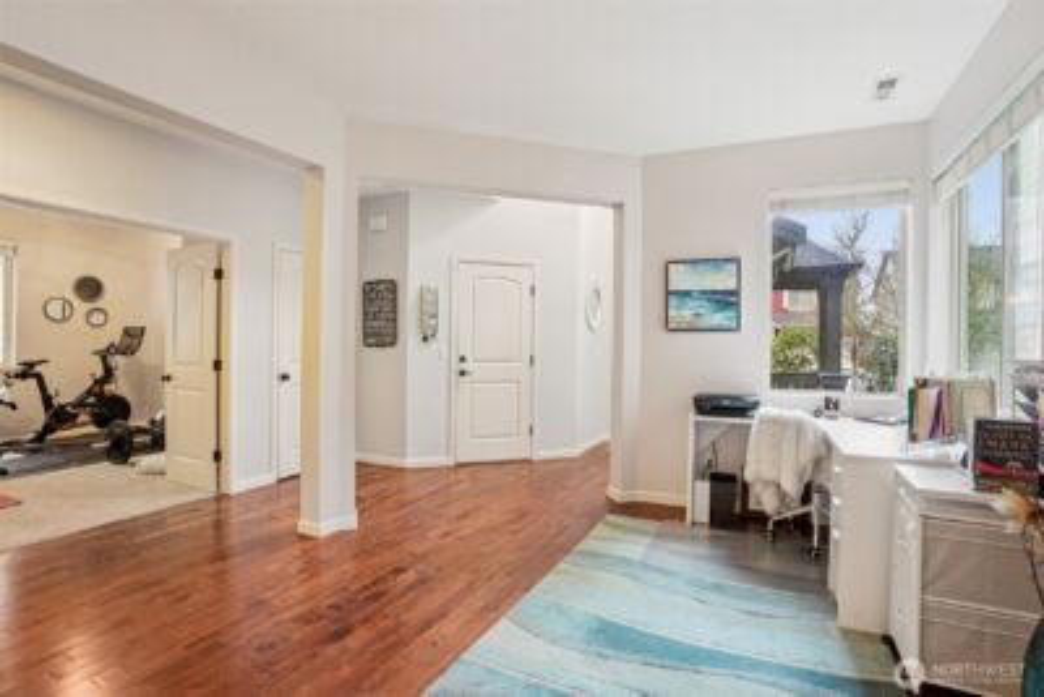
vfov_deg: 70.5
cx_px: 522
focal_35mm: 17
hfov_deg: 93.3
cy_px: 348
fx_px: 493
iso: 400
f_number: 8
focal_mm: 17
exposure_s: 1/6
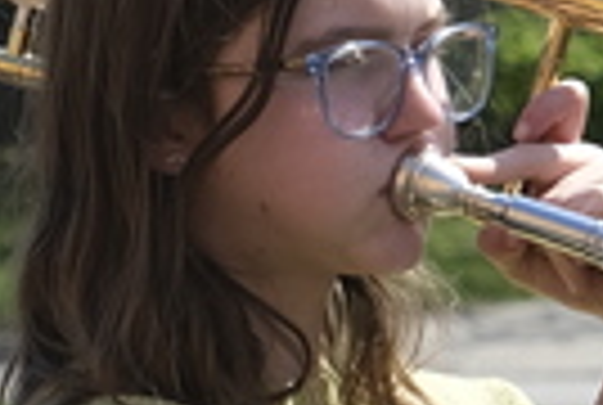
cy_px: 124
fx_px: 10492
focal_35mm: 625
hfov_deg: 3.3
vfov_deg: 2.2
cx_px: -621
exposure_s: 1/400
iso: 160
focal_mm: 54.5
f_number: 5.6
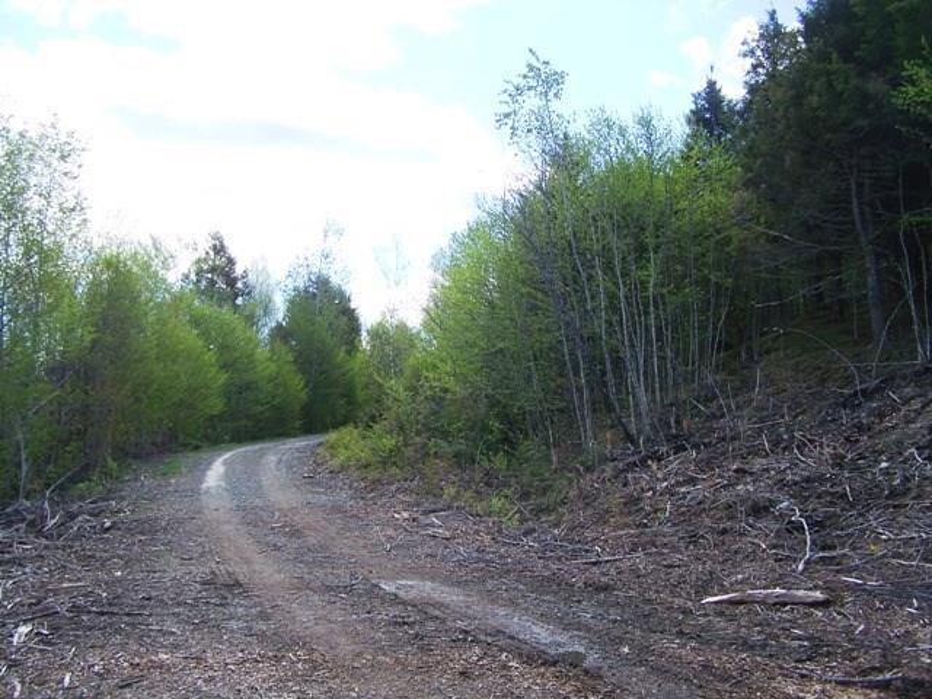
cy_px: 350
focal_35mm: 38
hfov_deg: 49.0
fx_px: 1023
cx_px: 466
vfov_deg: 37.7
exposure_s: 1/400
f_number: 2.8
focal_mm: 6.3
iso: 64
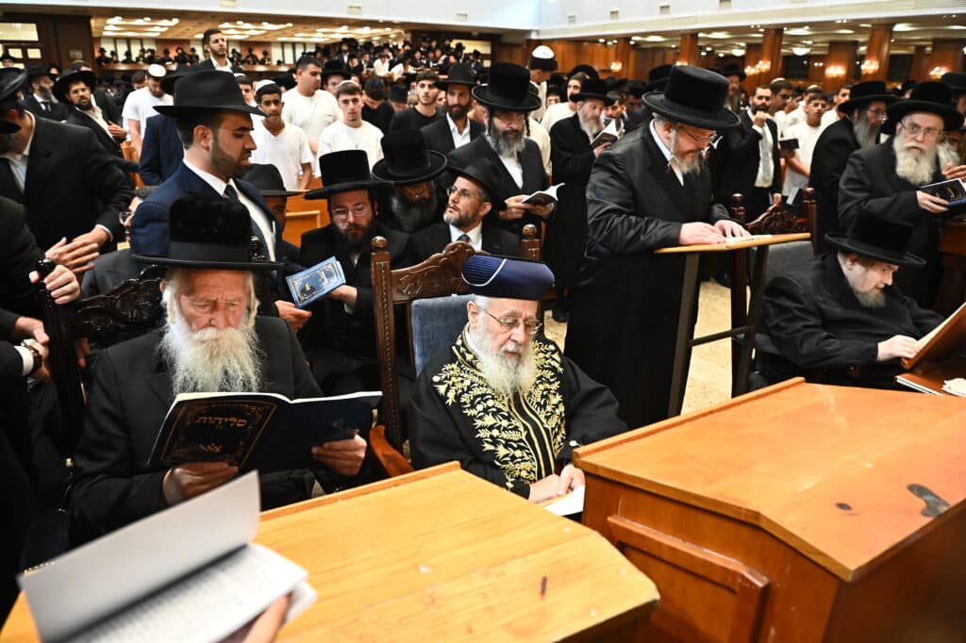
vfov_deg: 53.1
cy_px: 322
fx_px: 644
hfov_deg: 73.8
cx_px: 483
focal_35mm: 24
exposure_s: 1/125
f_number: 4.5
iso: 3200
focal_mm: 24
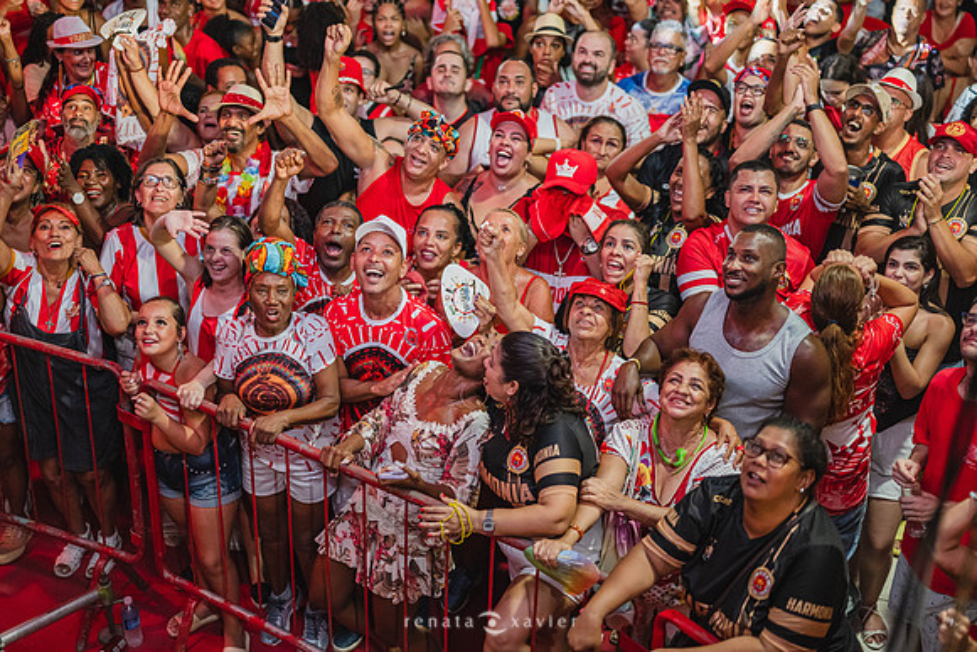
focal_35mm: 50
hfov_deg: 39.6
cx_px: 488
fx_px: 1357
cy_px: 326
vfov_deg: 27.0
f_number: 1.2
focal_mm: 50
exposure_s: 1/800
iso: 2000
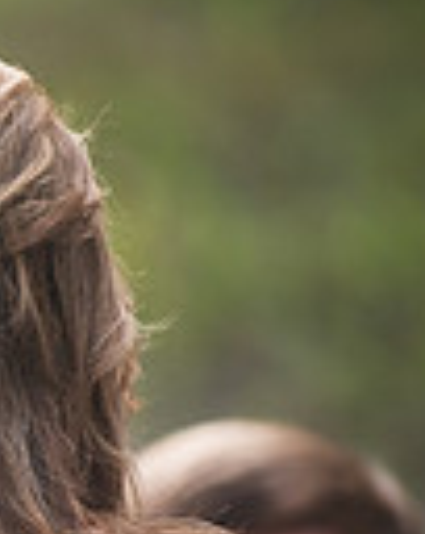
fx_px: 13412
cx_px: -738
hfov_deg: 1.8
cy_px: 607
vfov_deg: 2.3
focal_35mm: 851
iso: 400
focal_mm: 200
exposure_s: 1/400
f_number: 2.8
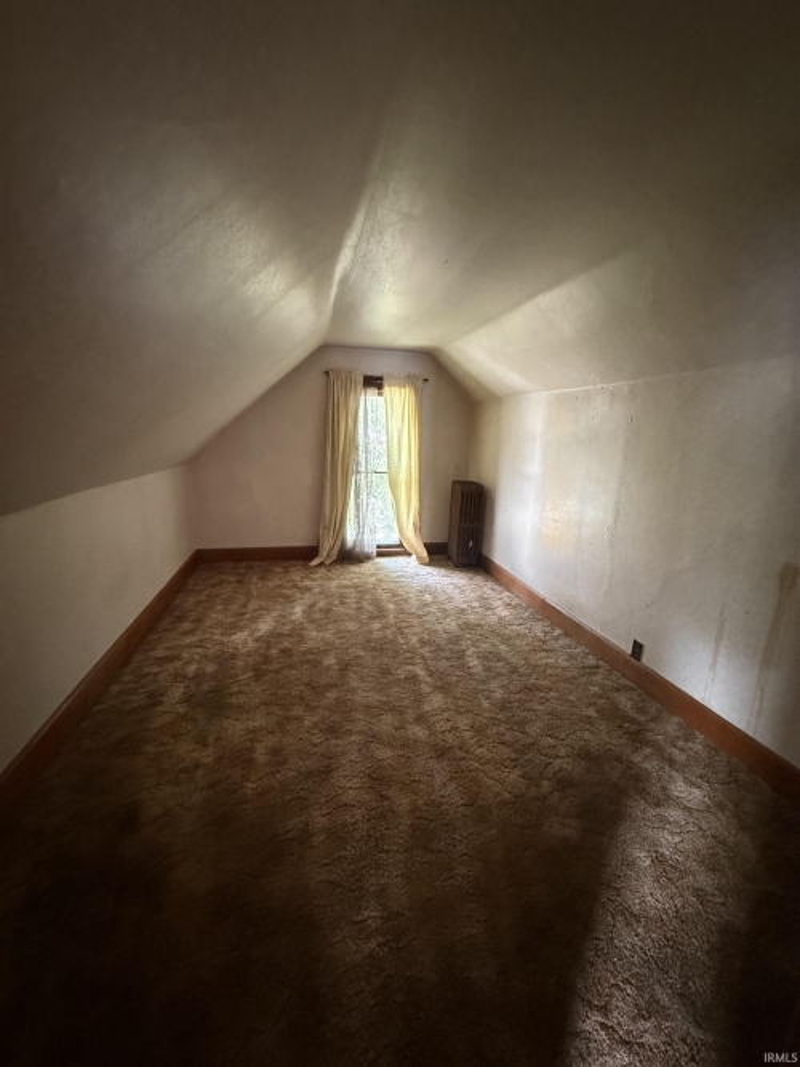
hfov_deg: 85.7
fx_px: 432
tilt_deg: -12.0
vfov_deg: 102.1
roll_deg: -2.1
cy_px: 534
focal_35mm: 14
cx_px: 400
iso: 1000
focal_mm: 2.22
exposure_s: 1/60
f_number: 2.2
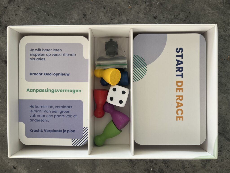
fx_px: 173
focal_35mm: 26
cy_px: 86
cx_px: 115
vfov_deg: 53.1
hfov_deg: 67.3
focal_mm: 5.1
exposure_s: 1/121
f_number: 1.6
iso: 100
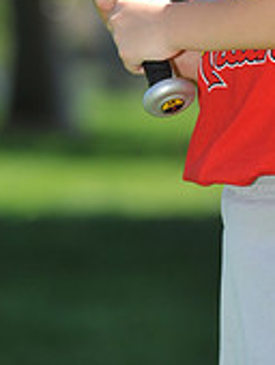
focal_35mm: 393
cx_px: 264
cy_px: -75
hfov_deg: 3.8
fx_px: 4152
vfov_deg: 5.0
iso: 200
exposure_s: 1/1250
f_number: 4
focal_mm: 120
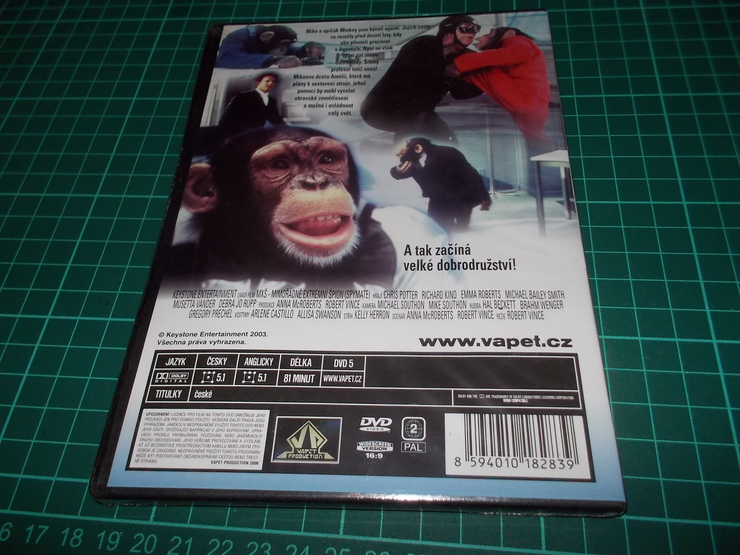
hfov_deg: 61.7
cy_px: 278
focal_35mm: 29
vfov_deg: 48.2
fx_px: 620
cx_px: 370
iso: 200
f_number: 3.3
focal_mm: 4.1
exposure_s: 1/30
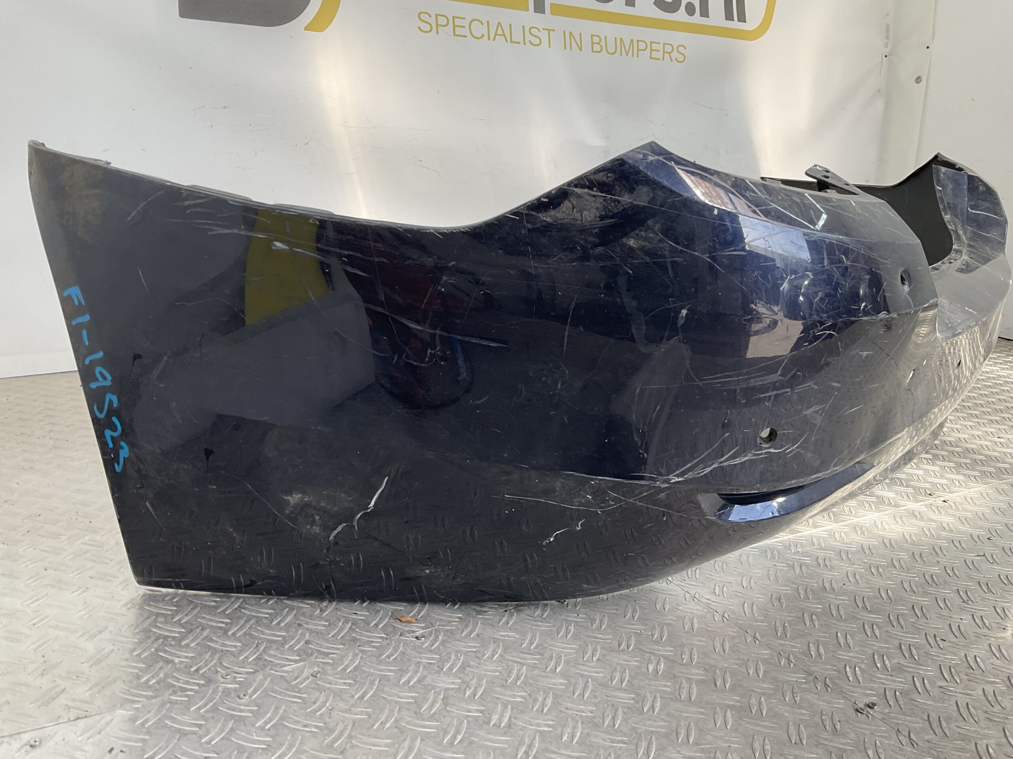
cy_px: 380
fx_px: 849
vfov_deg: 48.2
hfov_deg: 61.7
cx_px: 506
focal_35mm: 29
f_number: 1.8
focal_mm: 3
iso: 16
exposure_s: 1/144
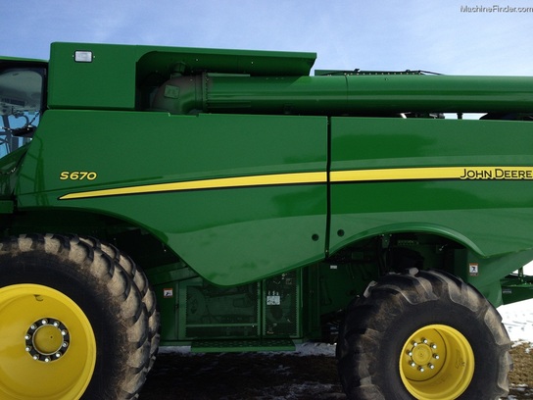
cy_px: 200
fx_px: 539
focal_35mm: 35
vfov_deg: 40.7
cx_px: 266
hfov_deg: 52.6
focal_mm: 4.28
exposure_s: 1/1805
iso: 50
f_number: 2.4
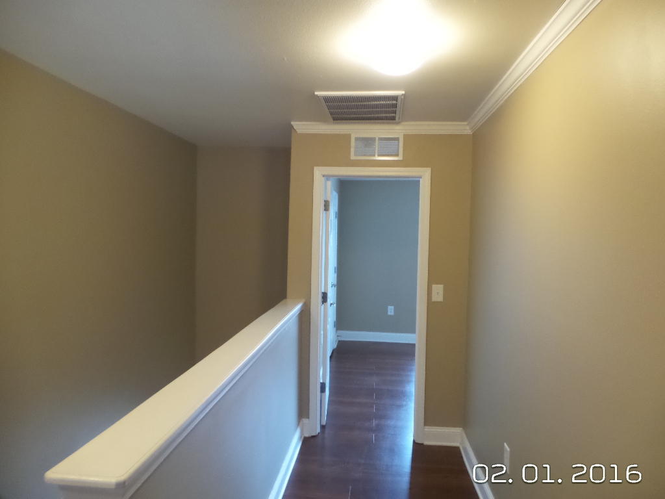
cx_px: 332
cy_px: 250
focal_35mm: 23
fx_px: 442
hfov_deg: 73.9
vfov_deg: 58.9
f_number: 2.8
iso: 800
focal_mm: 4.1
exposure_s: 1/30
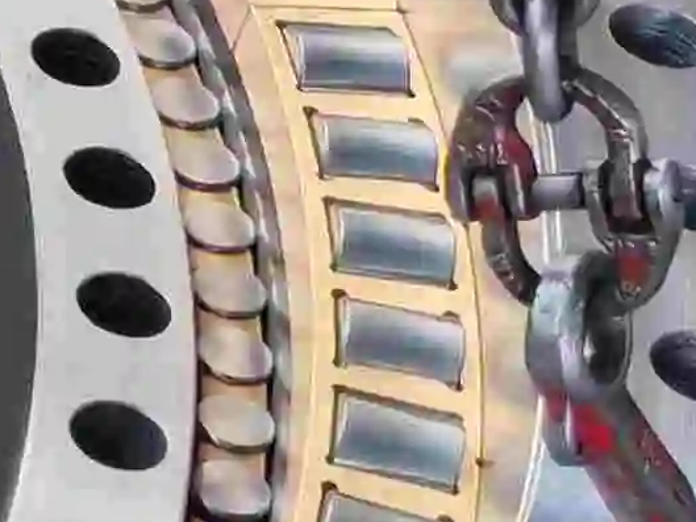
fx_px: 4203
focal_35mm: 209
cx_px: -1608
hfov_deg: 7.8
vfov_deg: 7.1
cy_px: 247
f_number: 1.95
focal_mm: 5.52
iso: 250
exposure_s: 1/100
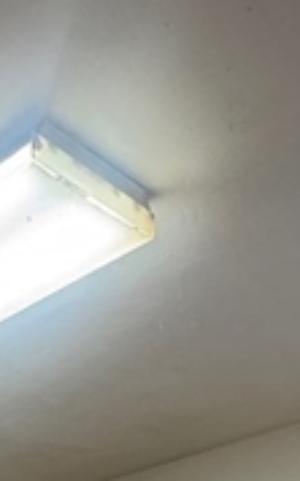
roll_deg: +0.0
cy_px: 830
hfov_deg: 19.8
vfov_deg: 22.1
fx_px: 839
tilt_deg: -6.4
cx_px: 22
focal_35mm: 64
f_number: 2.2
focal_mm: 2.22
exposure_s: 1/60
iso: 250
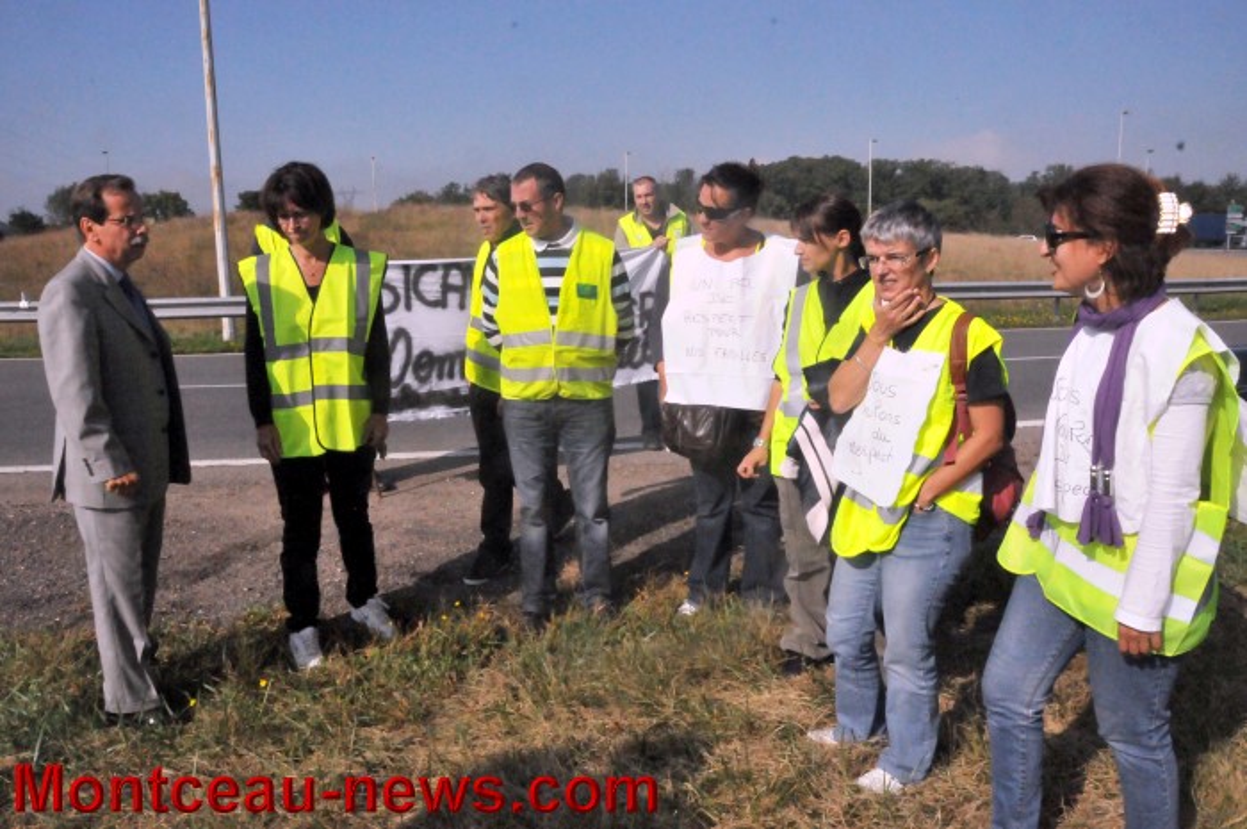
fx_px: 934
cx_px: 624
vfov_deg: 47.8
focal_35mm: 27
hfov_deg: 67.4
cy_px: 414
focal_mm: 18
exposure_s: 1/2000
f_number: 22
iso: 3200
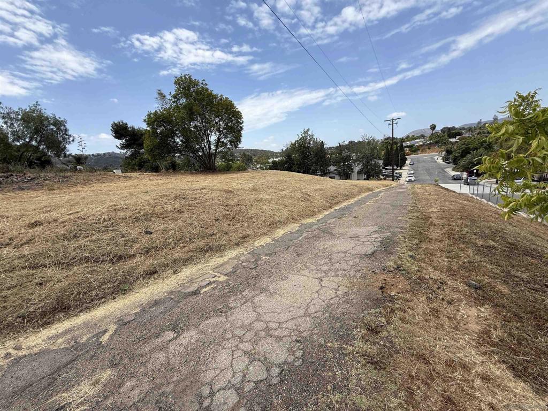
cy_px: 206
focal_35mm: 14
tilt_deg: -14.3
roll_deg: +6.6
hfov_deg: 102.1
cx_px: 274
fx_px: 222
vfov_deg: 85.7
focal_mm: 2.22
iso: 50
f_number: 2.2
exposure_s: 1/1572
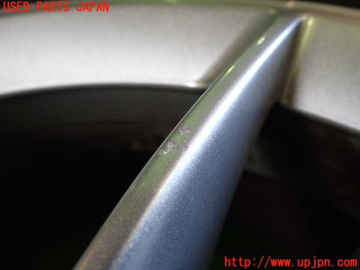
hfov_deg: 60.0
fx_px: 312
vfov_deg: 46.8
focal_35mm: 30
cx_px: 180
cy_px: 135
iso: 200
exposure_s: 1/50
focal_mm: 5.4
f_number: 2.3
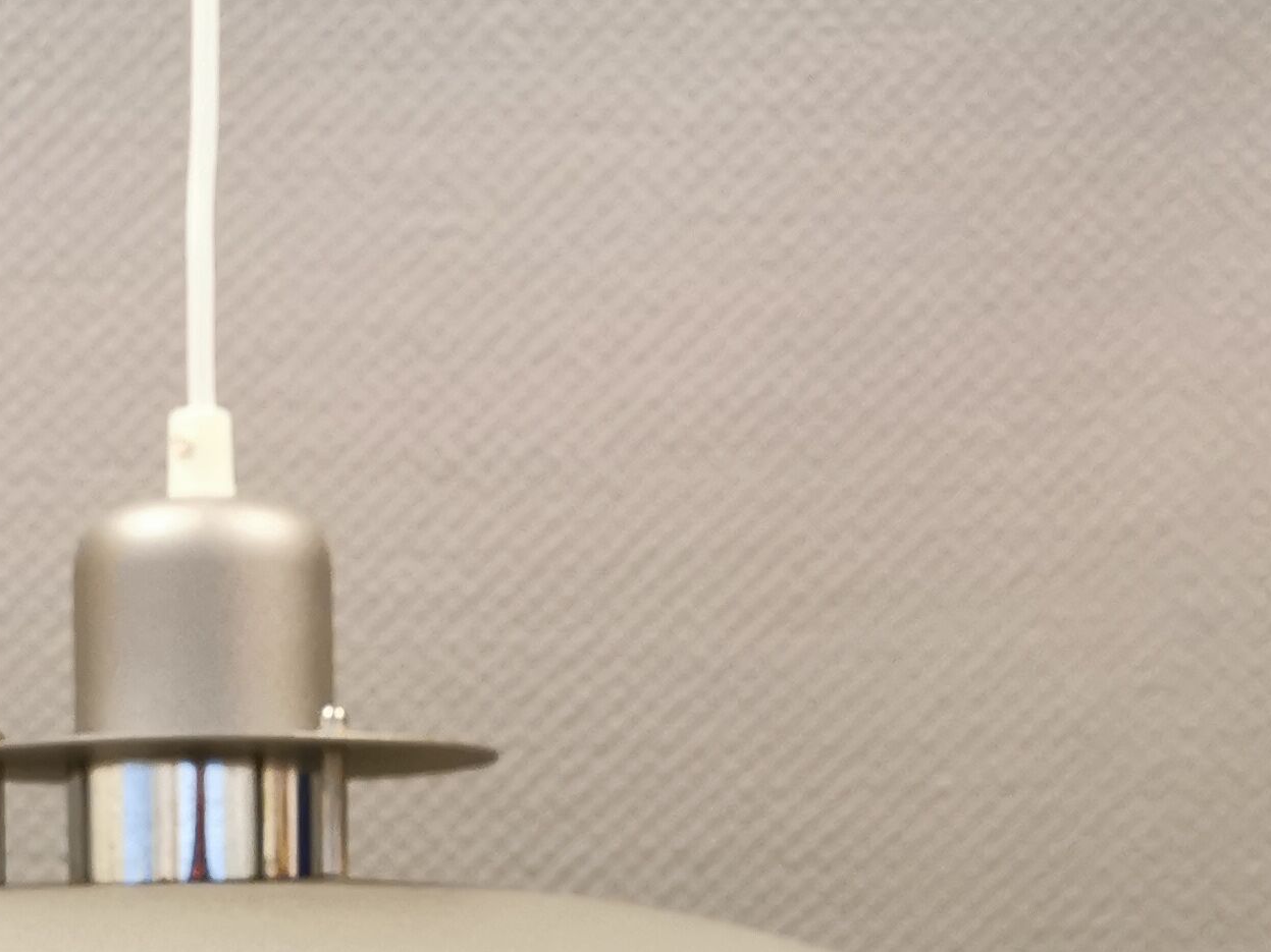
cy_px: 1239
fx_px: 2900
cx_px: 230
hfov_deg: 24.3
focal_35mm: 79
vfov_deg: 17.5
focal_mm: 5.56
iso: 320
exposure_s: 1/60
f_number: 1.6
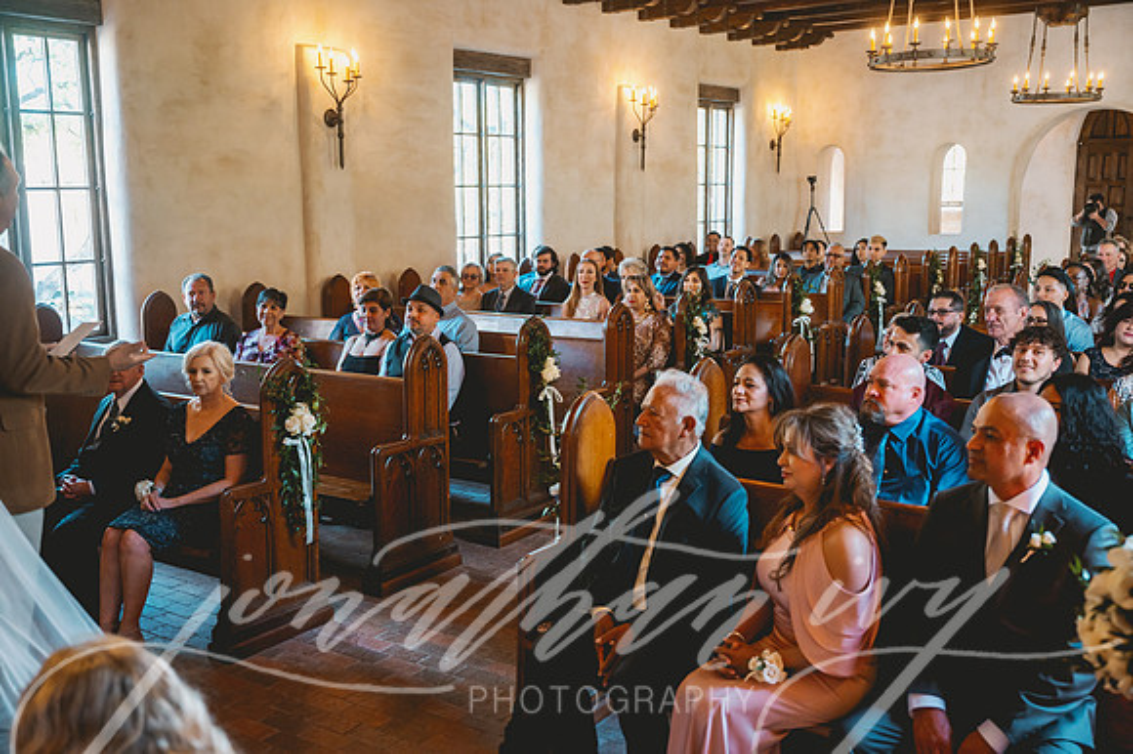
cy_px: 377
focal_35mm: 34
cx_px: 566
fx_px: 1085
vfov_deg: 38.3
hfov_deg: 55.1
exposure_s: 1/200
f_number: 2.8
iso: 1600
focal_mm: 34.5
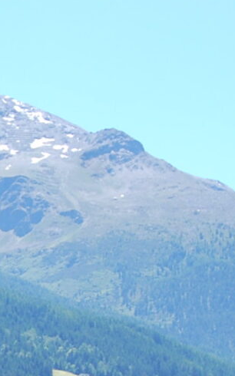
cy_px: 434
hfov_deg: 5.9
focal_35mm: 208
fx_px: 2133
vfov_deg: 10.0
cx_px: -443
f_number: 8
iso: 200
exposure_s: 1/250
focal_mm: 26
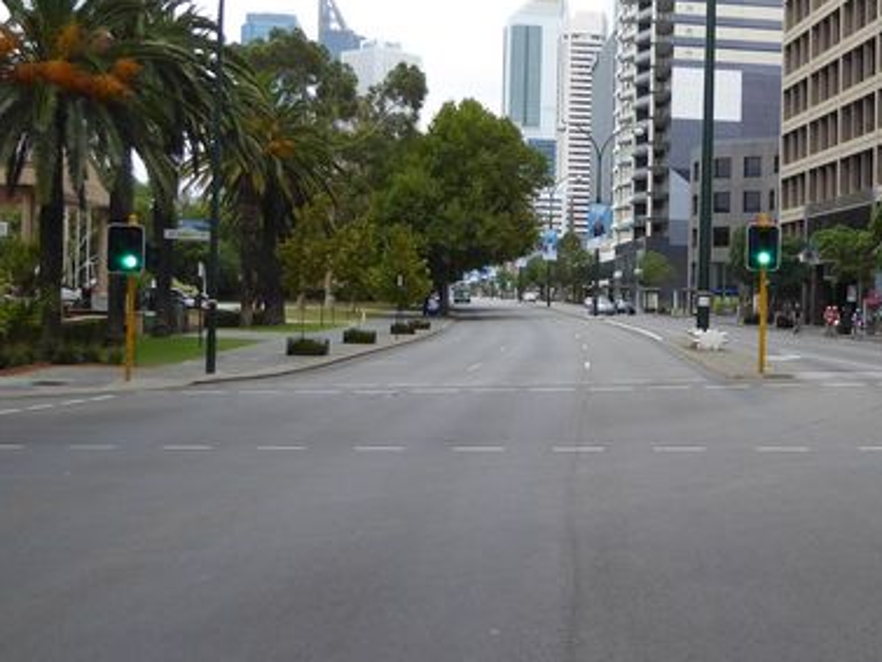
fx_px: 1351
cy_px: 316
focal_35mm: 53
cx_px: 669
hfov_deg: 35.3
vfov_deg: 27.5
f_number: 3.3
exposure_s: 1/100
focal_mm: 4.3
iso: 80
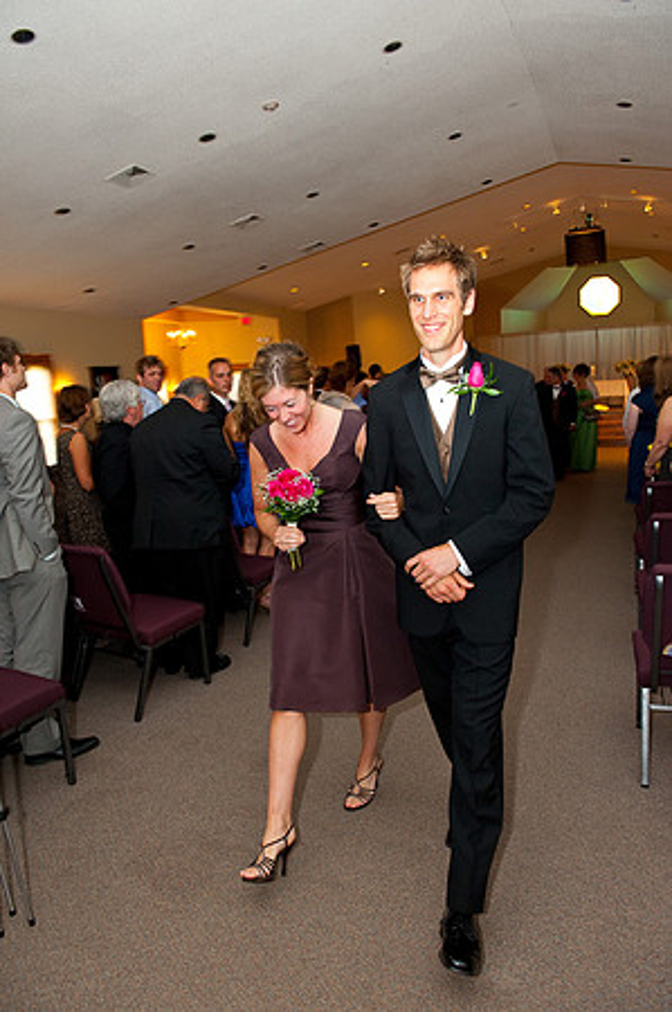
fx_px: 898
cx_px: 336
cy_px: 506
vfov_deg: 58.8
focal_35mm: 32
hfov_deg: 41.0
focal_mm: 32
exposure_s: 1/60
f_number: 5.6
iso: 1250
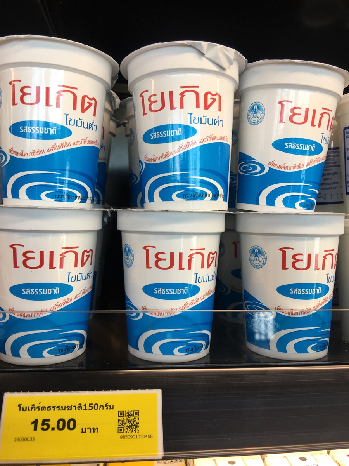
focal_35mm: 29
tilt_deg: -3.3
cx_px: 174
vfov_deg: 61.7
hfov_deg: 48.2
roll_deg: -1.3
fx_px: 390
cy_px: 233
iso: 32
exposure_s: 1/100
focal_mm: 4.15
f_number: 2.2
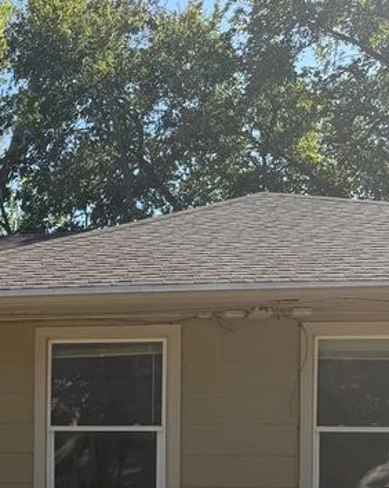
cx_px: -172
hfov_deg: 19.8
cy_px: 463
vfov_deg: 26.7
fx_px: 979
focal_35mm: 68
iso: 80
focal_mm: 6.76
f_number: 1.78
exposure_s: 1/2703
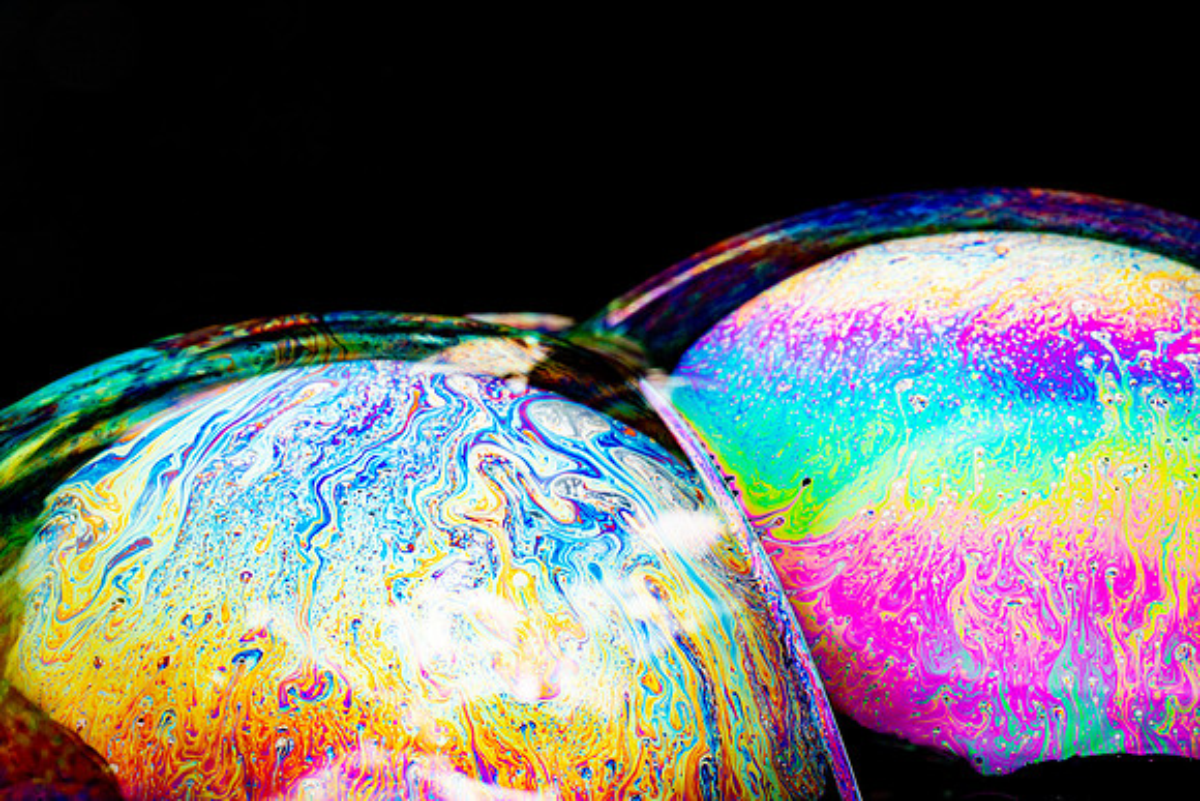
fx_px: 3001
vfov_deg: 15.2
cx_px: 600
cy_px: 400
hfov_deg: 22.6
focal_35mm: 90
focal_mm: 90
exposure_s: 1/50
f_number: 22
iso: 100
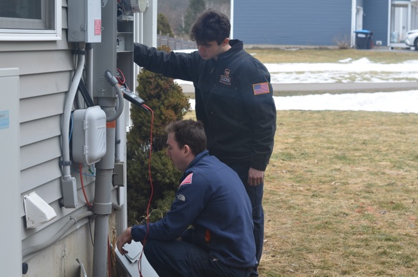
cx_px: 209
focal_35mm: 75
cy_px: 138
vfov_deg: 18.1
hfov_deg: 27.0
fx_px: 869
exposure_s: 1/125
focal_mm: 50
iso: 220
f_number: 5.6
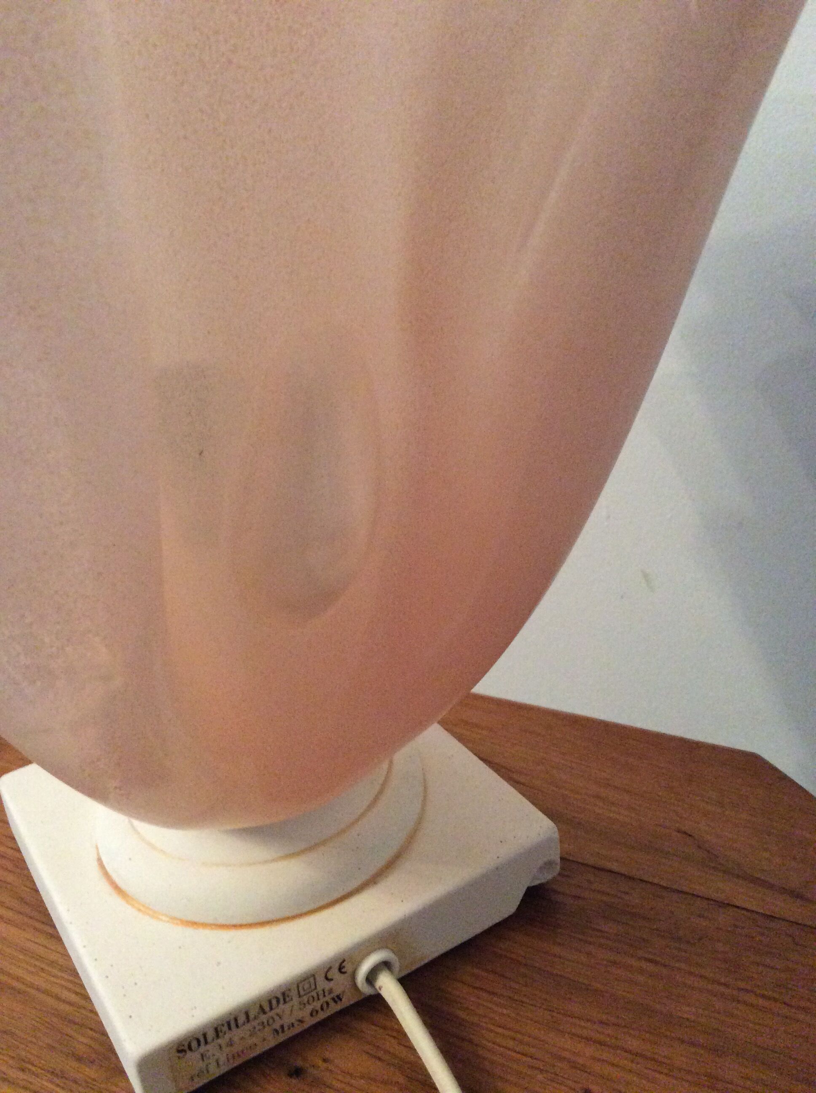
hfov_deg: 44.1
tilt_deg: -26.8
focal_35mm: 32
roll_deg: +4.8
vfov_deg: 56.9
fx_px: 1008
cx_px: 408
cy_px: 546
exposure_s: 1/17
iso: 320
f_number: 2.4
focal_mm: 3.3
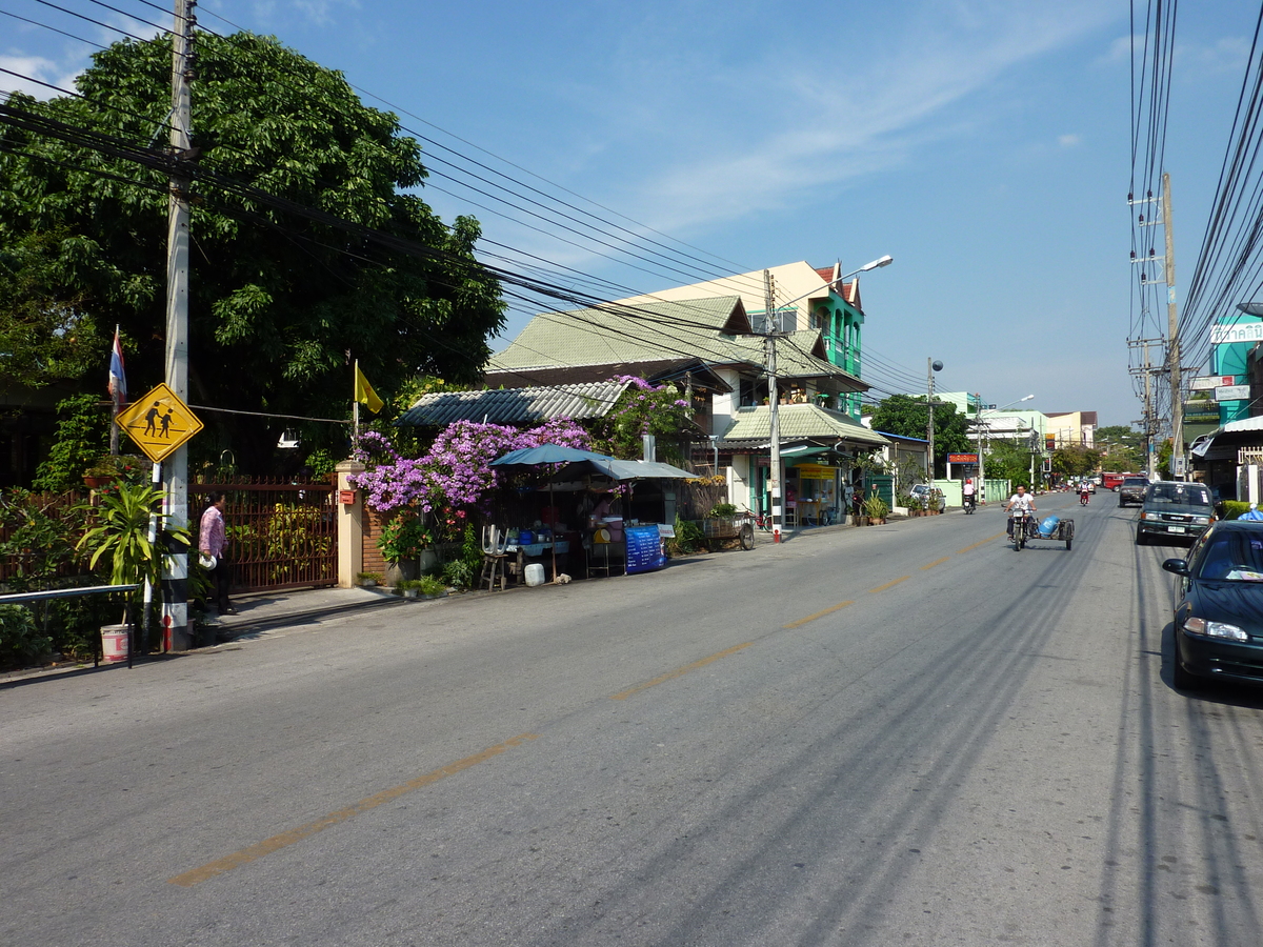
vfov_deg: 54.9
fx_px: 912
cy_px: 474
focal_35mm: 25
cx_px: 632
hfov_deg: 69.4
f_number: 5
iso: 80
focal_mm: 4.1
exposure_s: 1/500
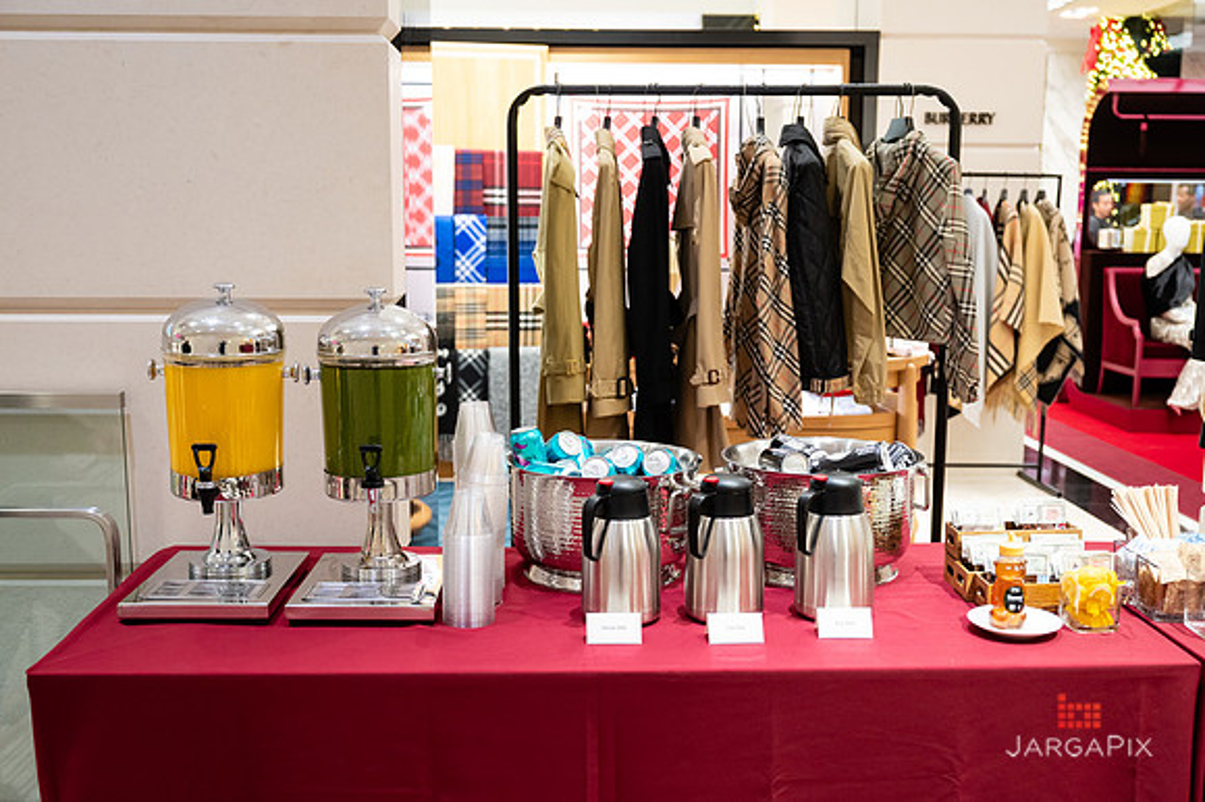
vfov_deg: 35.4
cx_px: 604
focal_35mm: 38
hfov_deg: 51.2
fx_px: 1257
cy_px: 422
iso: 1600
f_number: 3.2
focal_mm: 35
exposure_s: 1/125
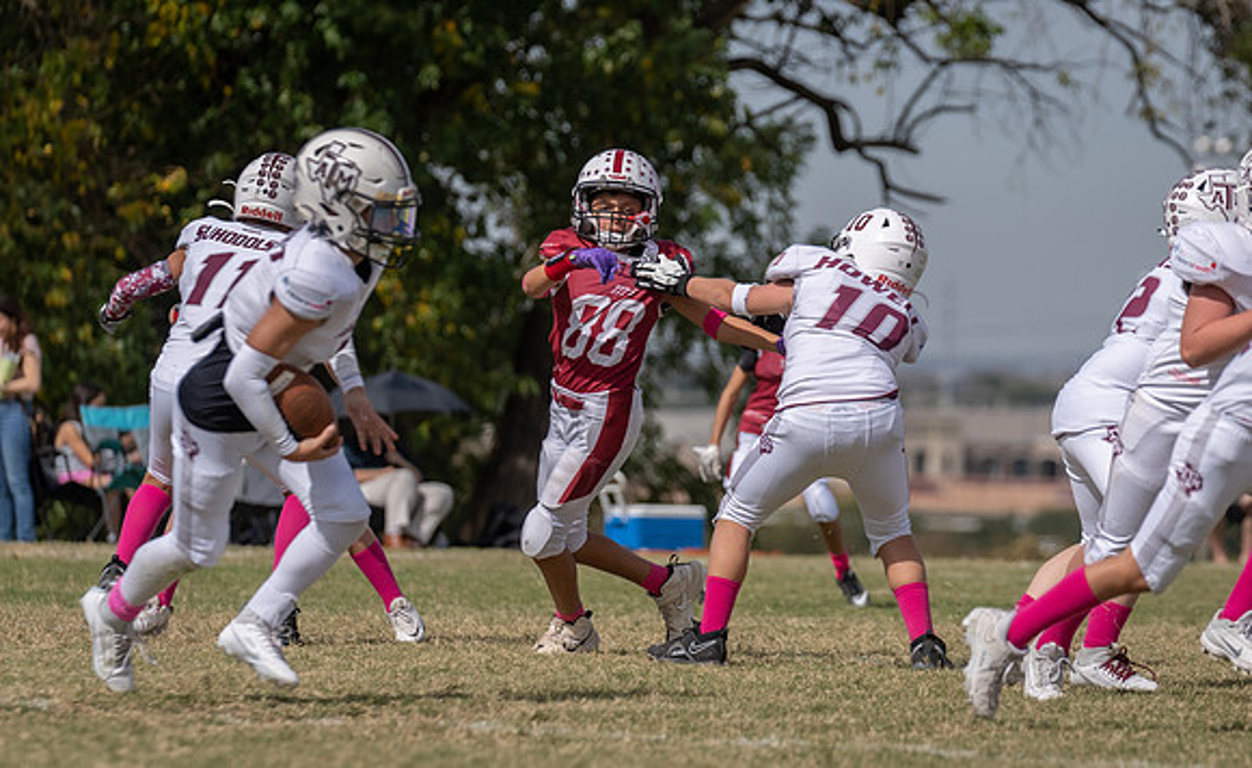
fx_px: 11626
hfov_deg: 6.2
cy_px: 392
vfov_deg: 3.8
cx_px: 791
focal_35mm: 342
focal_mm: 200
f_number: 4
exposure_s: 1/2500
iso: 100
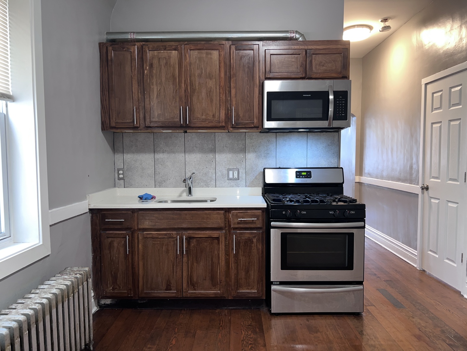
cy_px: 176
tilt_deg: -4.2
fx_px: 351
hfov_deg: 67.3
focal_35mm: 26
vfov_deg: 53.1
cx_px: 234
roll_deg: -0.3
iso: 40
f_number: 1.5
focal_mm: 5.7
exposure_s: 1/15
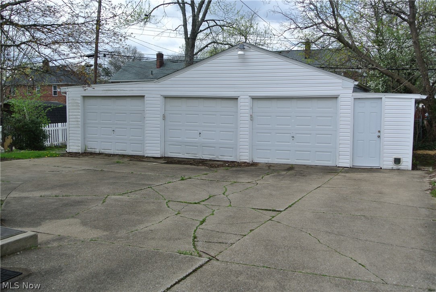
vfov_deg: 36.0
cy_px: 146
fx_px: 448
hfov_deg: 51.8
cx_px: 218
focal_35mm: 37
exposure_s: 1/500
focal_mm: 14
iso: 100
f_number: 4.5
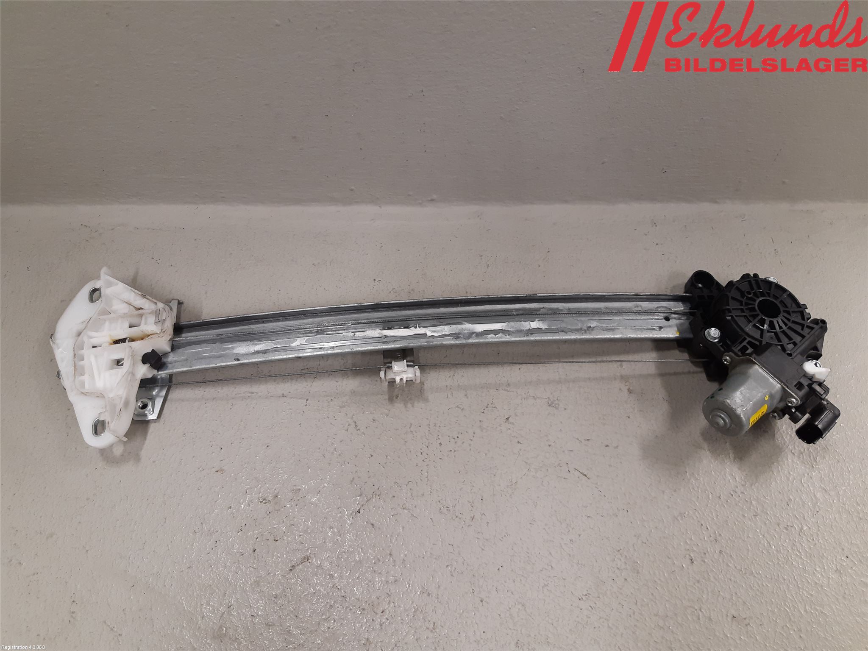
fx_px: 652
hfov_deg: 67.3
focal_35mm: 26
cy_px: 326
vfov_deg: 53.1
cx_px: 434
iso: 125
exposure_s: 1/50
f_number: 1.7
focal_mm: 3.93
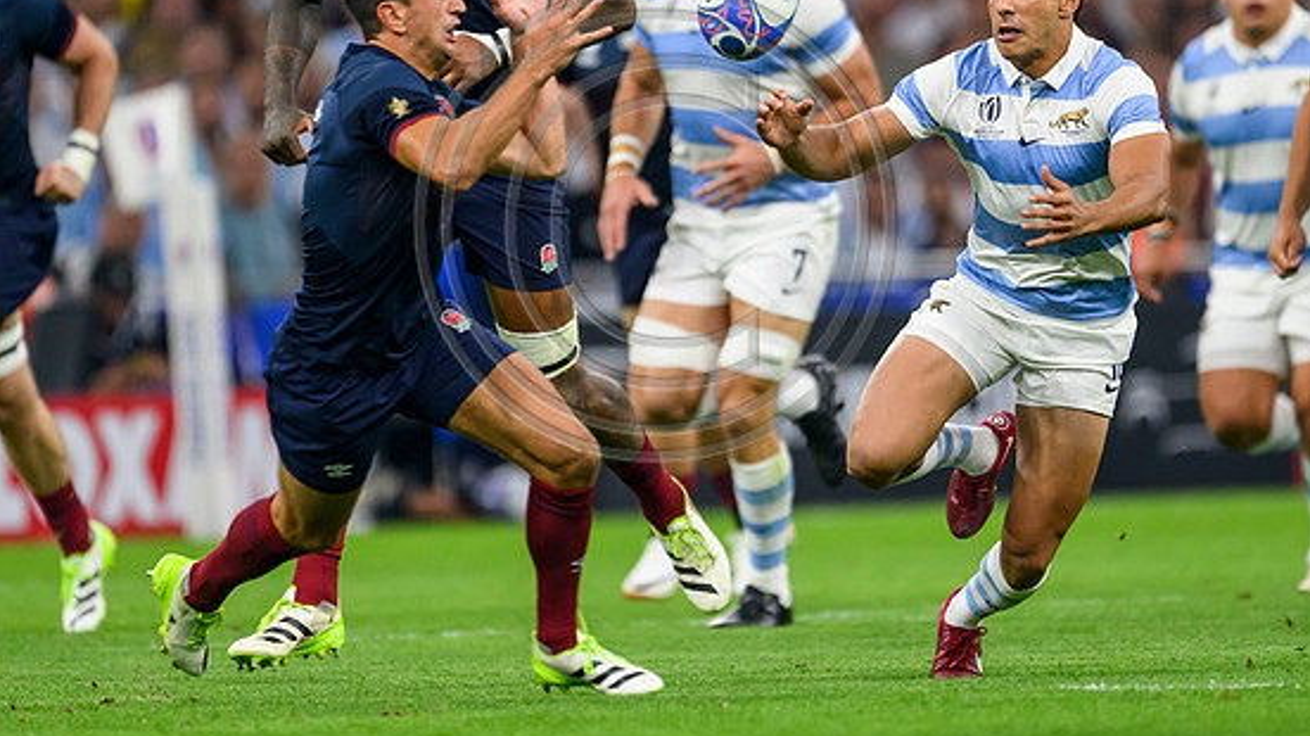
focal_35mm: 850
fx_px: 29514
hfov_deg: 2.5
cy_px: 228
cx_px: 835
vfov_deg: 1.4
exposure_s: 1/1250
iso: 3200
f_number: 4
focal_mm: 560
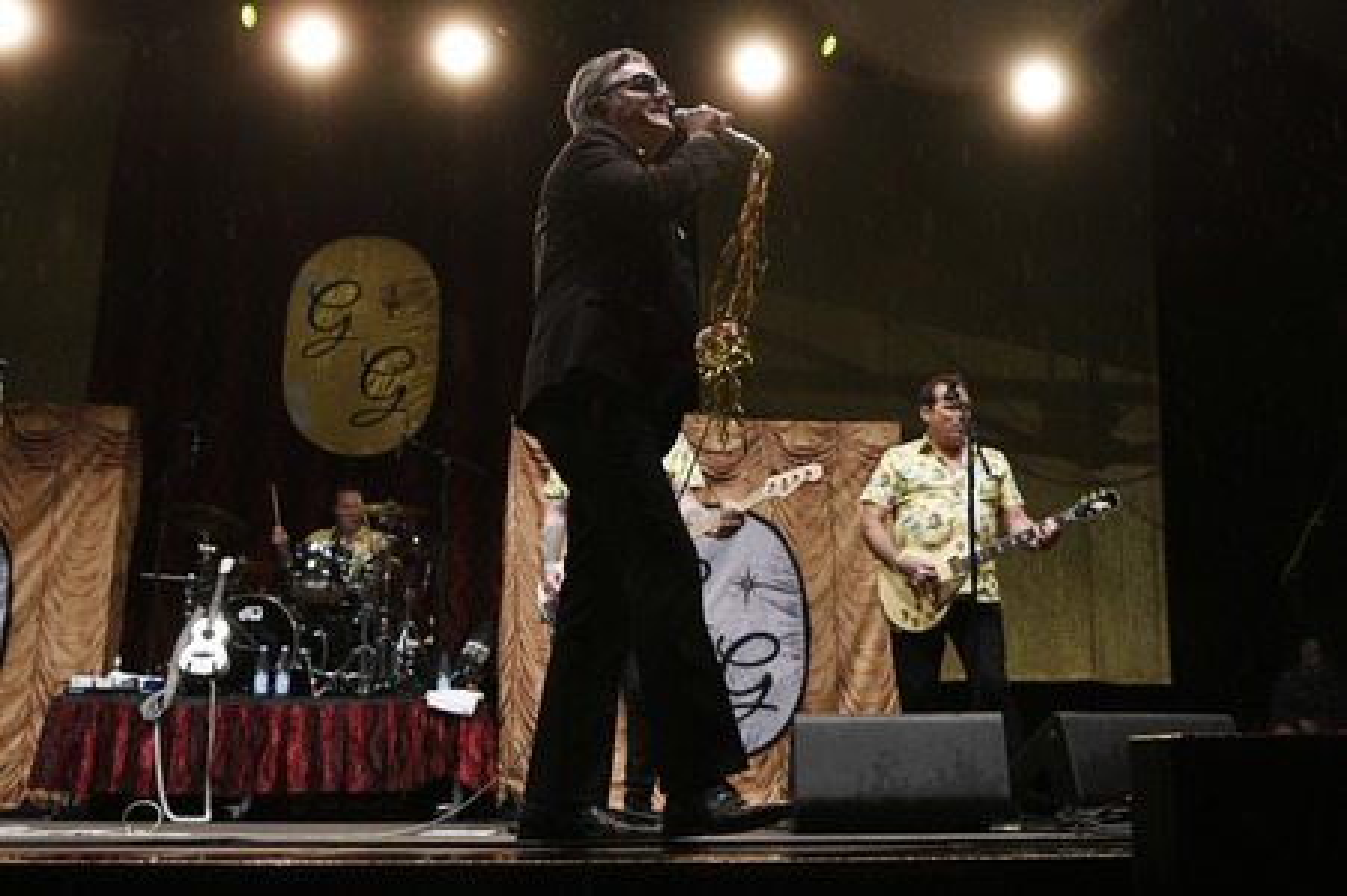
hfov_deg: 65.5
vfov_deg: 46.3
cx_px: 674
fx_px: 1047
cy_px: 448
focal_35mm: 28
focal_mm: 28
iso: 1600
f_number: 3.5
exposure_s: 1/200
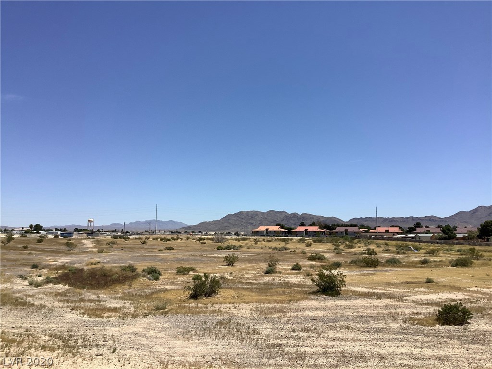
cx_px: 246
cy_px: 184
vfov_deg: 45.4
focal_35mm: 31
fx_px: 441
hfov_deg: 58.4
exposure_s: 1/2632
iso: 25
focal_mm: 3.3
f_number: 2.4
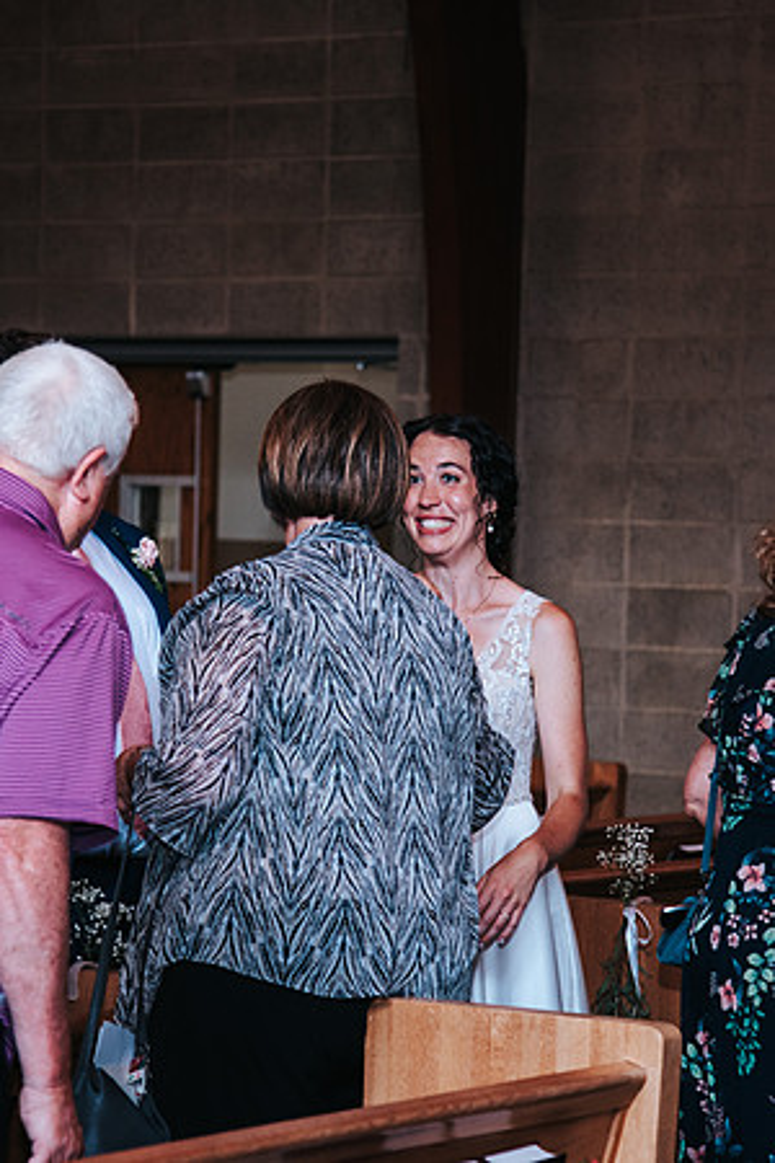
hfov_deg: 10.5
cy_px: 582
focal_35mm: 131
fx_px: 4228
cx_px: 363
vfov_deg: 15.7
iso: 1000
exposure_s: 1/200
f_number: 4
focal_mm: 86
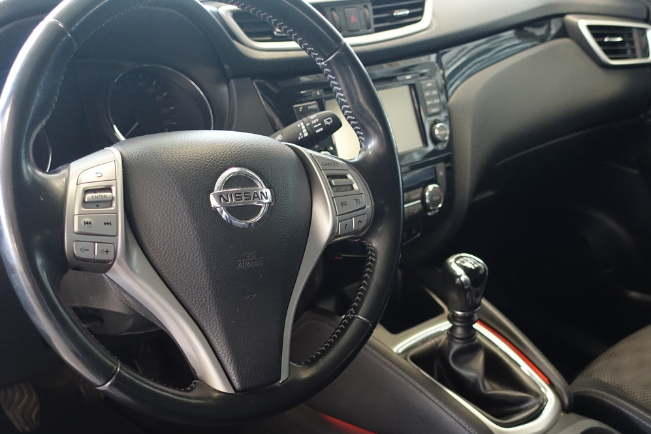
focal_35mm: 39
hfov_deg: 49.2
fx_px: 705
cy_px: 318
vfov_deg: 33.6
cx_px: 257
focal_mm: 8.8
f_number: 1.8
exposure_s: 1/10
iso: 800
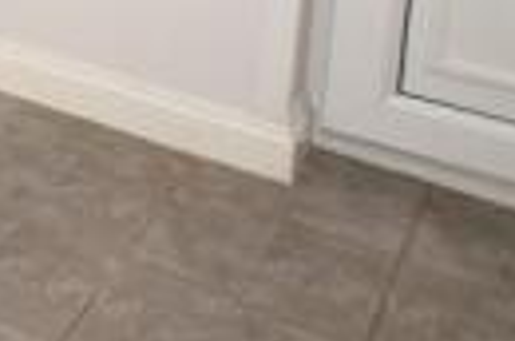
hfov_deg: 15.0
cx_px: -709
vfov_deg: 13.5
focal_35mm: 84
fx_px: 1192
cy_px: -377
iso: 200
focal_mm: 11
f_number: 4.5
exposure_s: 1/60
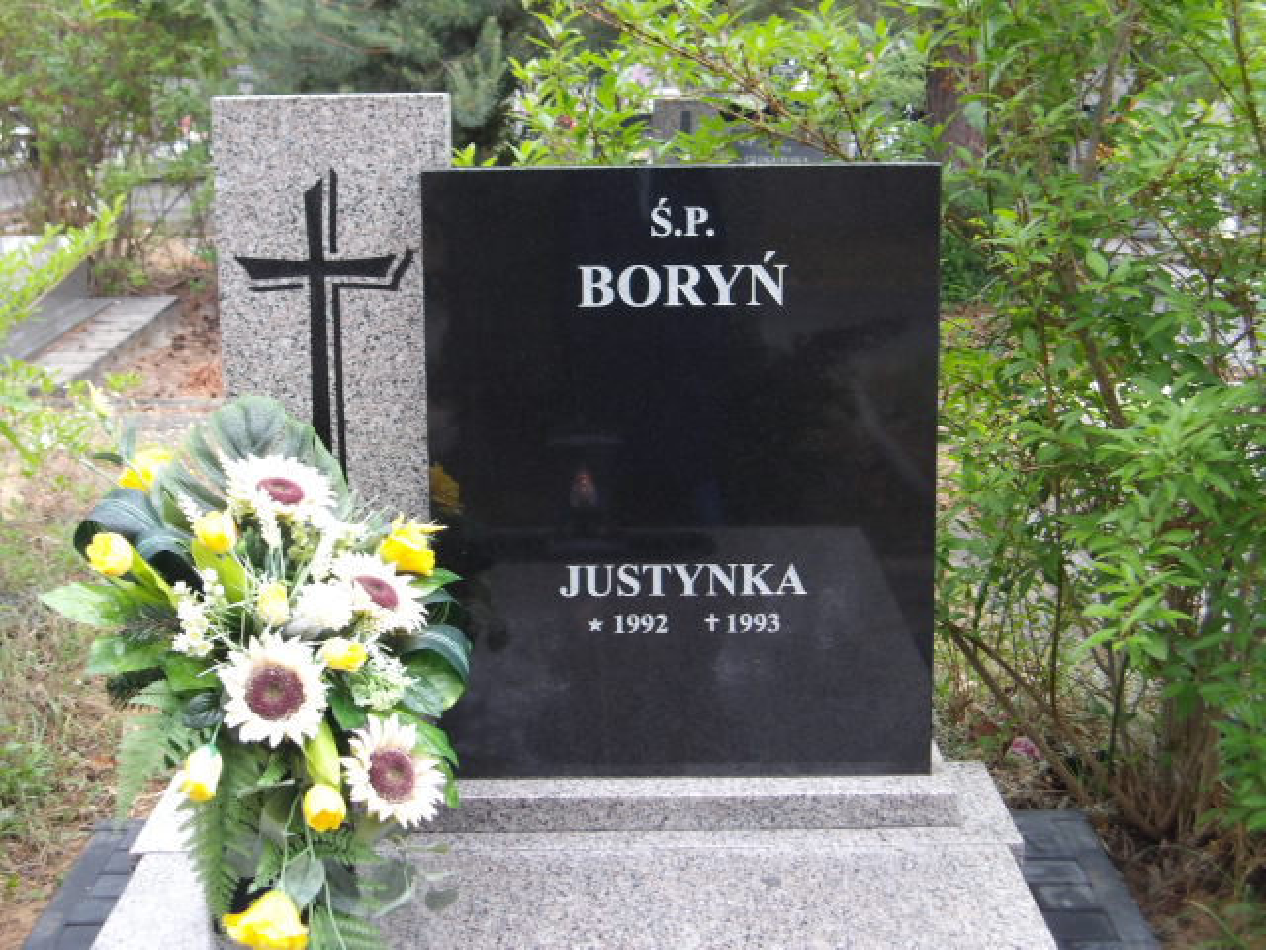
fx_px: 1938
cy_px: 475
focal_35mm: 53
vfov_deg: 27.5
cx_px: 633
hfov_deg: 36.2
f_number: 4.2
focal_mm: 9.4
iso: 194
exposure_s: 1/60
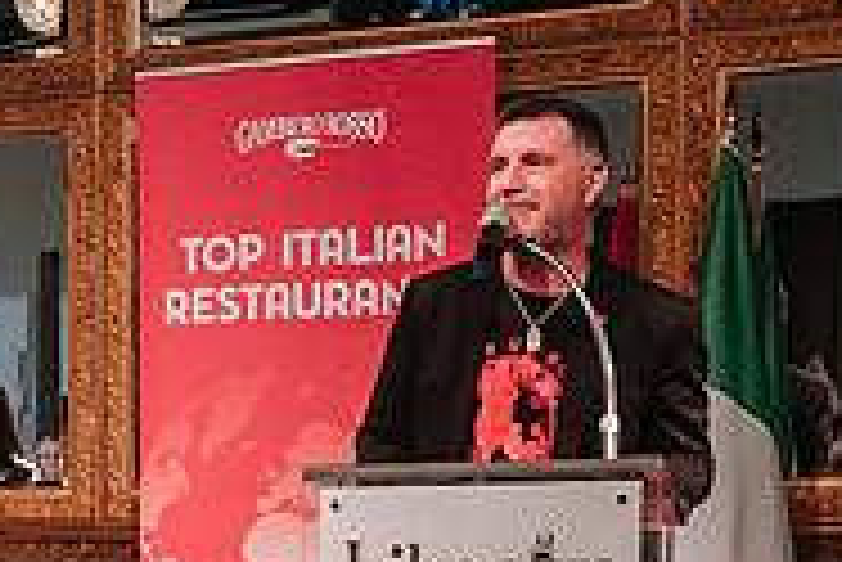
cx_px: -147
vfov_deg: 13.2
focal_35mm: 99
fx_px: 2317
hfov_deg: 19.5
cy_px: 792
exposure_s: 1/60
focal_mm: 16.6
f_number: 5
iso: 800
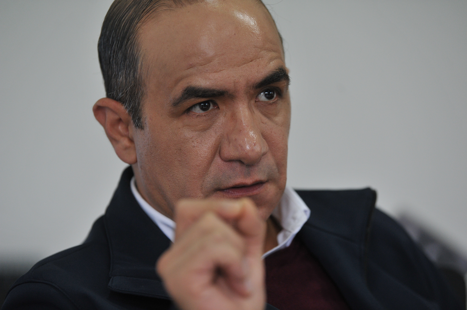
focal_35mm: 140
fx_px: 1815
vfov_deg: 9.8
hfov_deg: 14.7
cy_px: 155
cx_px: 234
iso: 2000
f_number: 2.8
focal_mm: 140
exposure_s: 1/500
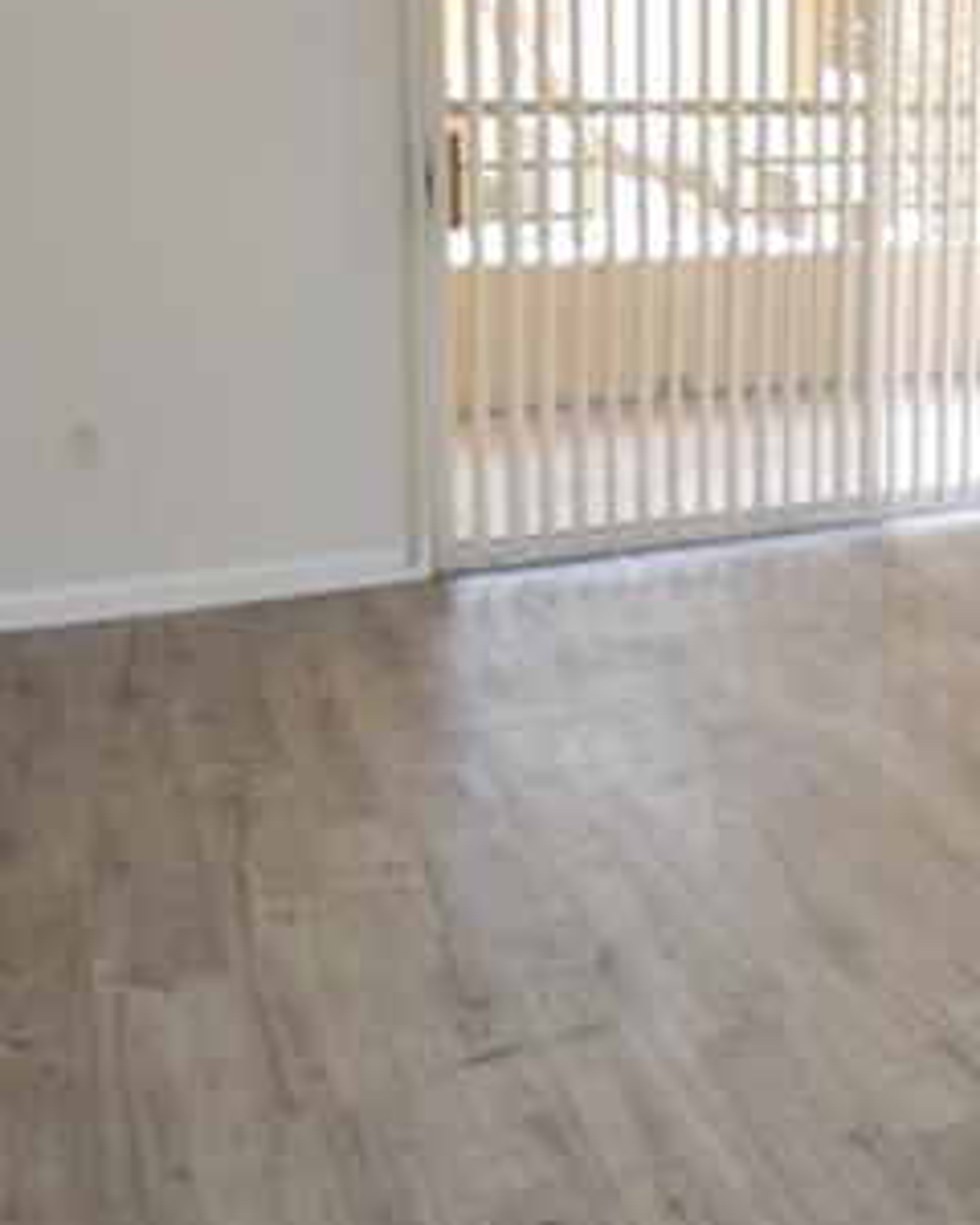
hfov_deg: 26.6
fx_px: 1740
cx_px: 1274
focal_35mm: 48
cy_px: 290
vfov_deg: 37.7
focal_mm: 10
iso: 400
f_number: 4
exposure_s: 1/60
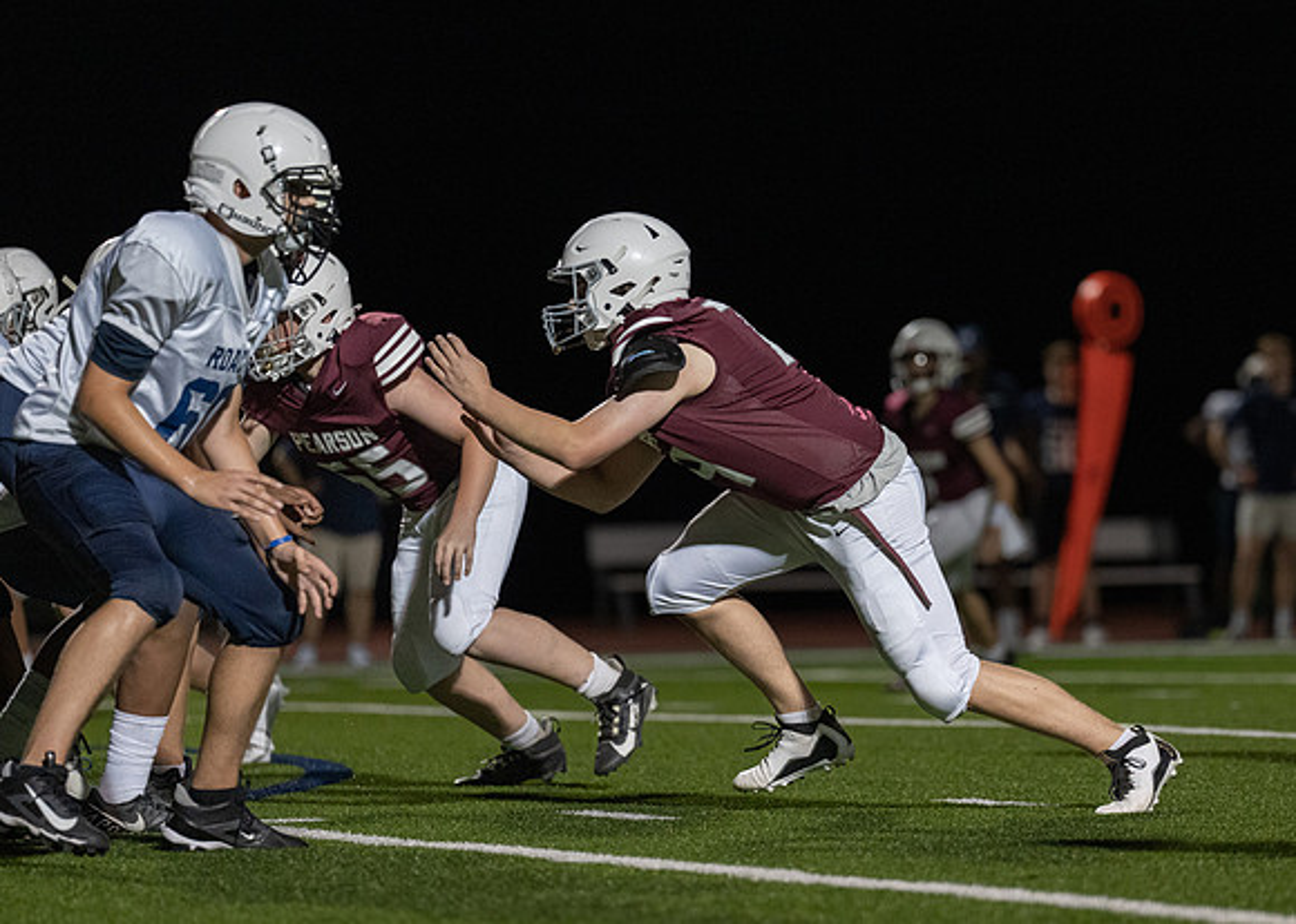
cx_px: 864
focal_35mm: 266
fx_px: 9773
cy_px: 521
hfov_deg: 7.6
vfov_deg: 5.4
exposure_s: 1/1000
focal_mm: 200
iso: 3200
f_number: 2.8
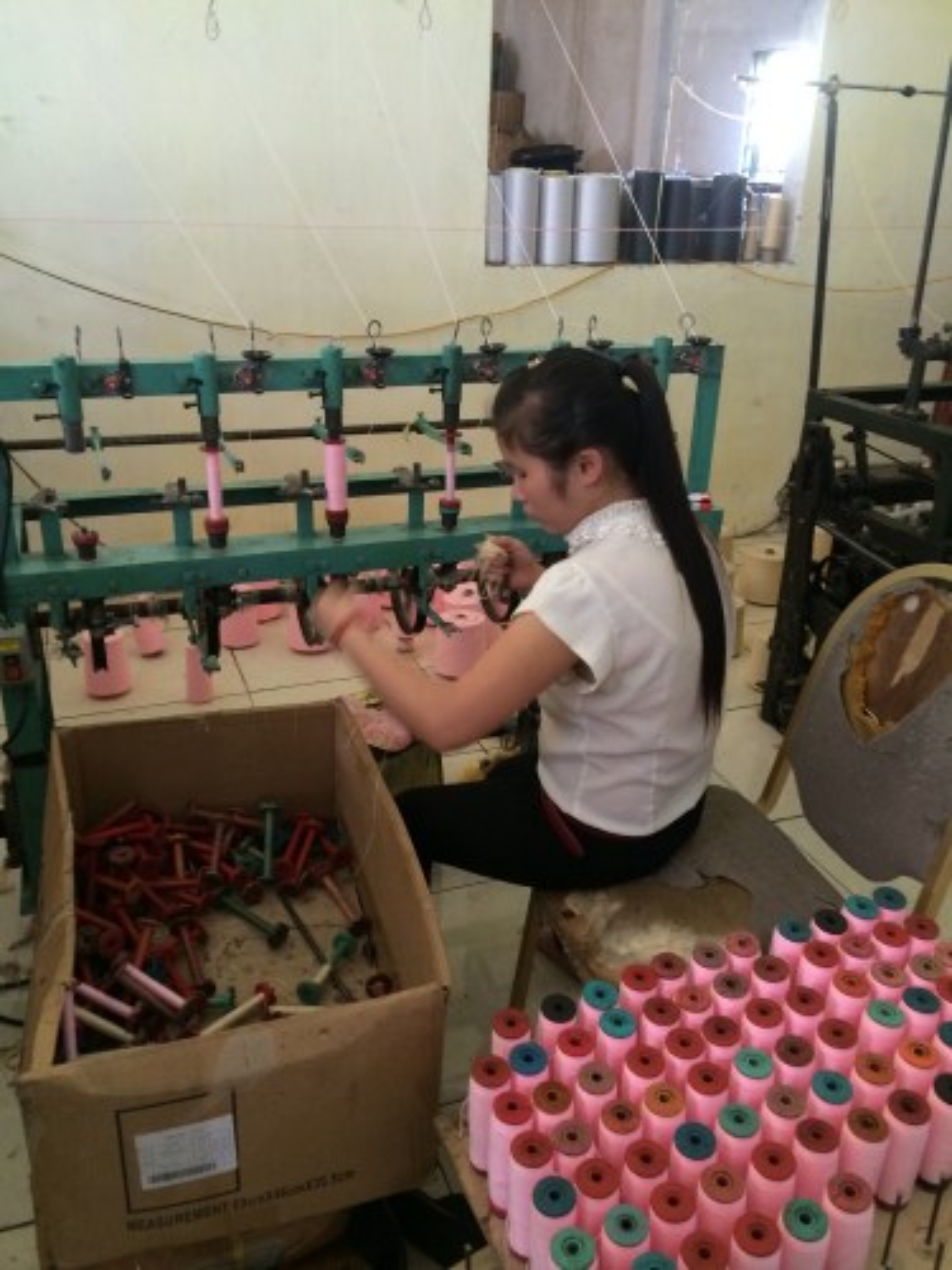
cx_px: 476
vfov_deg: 60.0
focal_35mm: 30
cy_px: 635
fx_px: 1100
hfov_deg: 46.8
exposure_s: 1/33
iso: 200
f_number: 2.2
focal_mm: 4.12
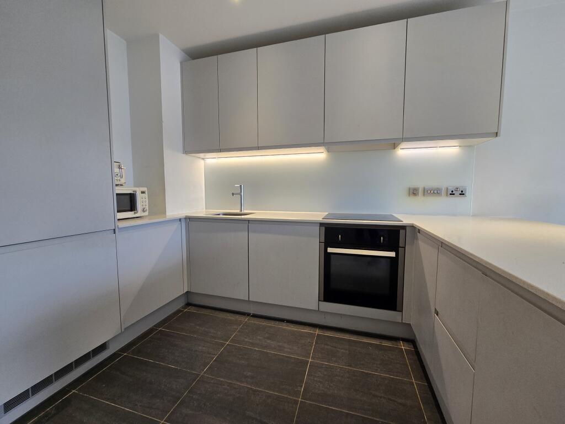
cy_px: 212
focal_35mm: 13
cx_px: 282
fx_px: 212
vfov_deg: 89.9
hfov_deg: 106.2
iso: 100
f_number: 2.2
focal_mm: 2.2
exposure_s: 1/100
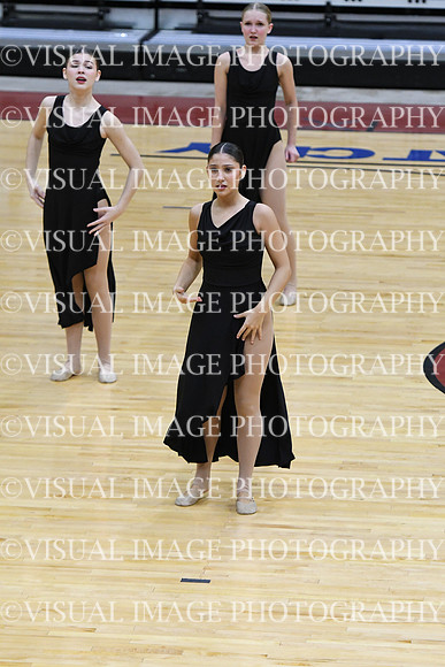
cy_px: 334
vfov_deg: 10.5
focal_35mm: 195
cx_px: 222
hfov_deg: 7.0
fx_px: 3613
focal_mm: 130
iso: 4000
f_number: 3.5
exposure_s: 1/400
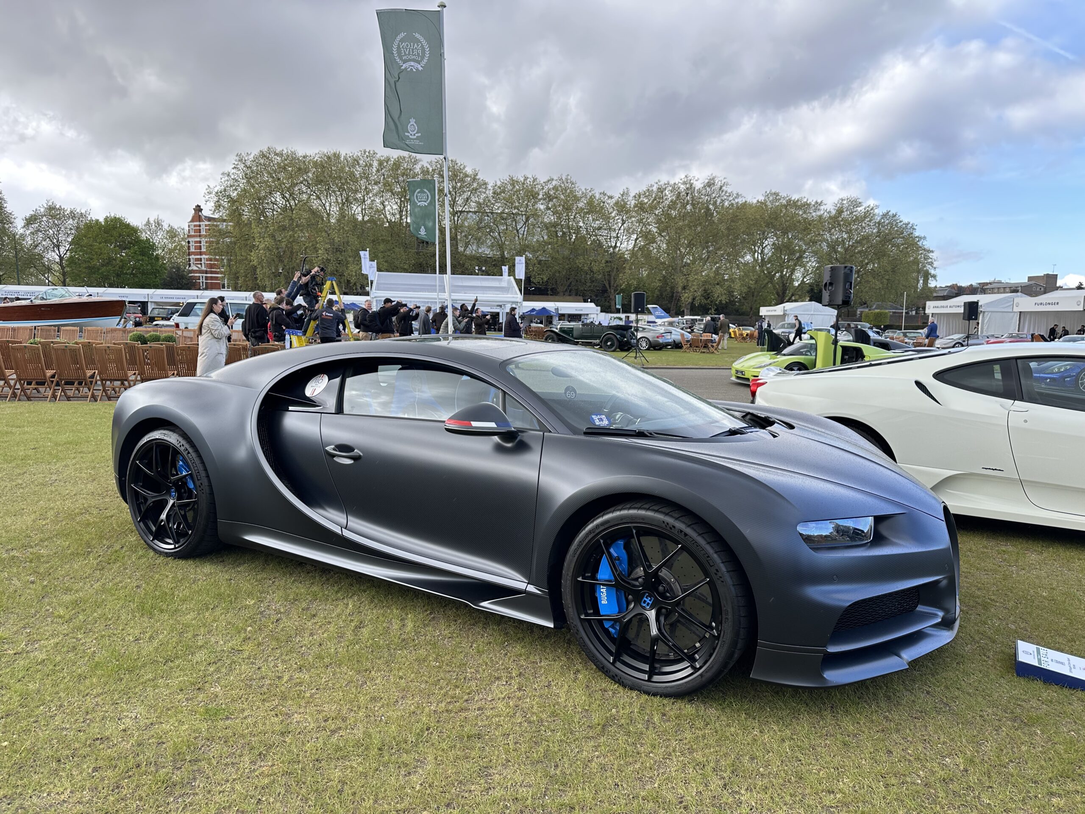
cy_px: 407
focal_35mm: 24
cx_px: 542
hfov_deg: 71.6
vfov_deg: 56.8
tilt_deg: -6.3
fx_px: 752
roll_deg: -1.6
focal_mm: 6.86
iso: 80
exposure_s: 1/546
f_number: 1.78
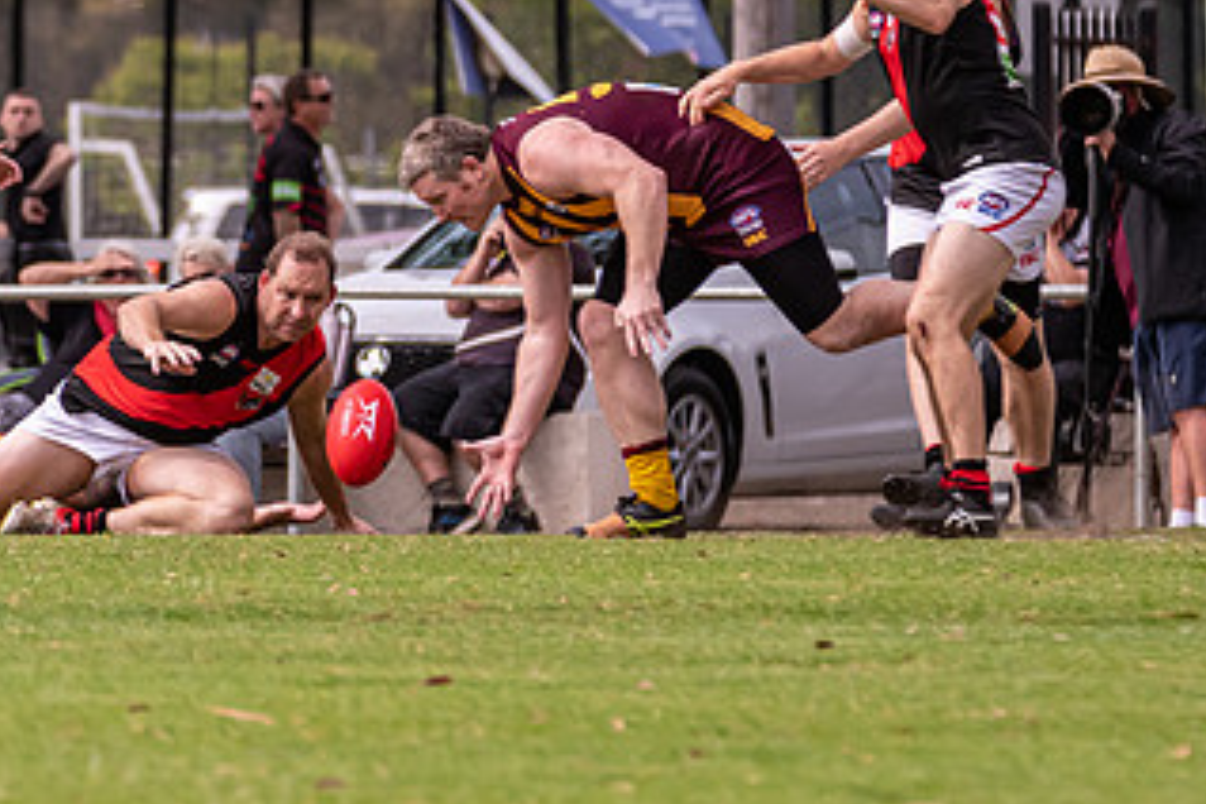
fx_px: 24152
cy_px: 205
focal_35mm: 721
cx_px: 1
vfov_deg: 1.9
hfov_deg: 2.9
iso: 800
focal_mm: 280
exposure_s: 1/3200
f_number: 6.3
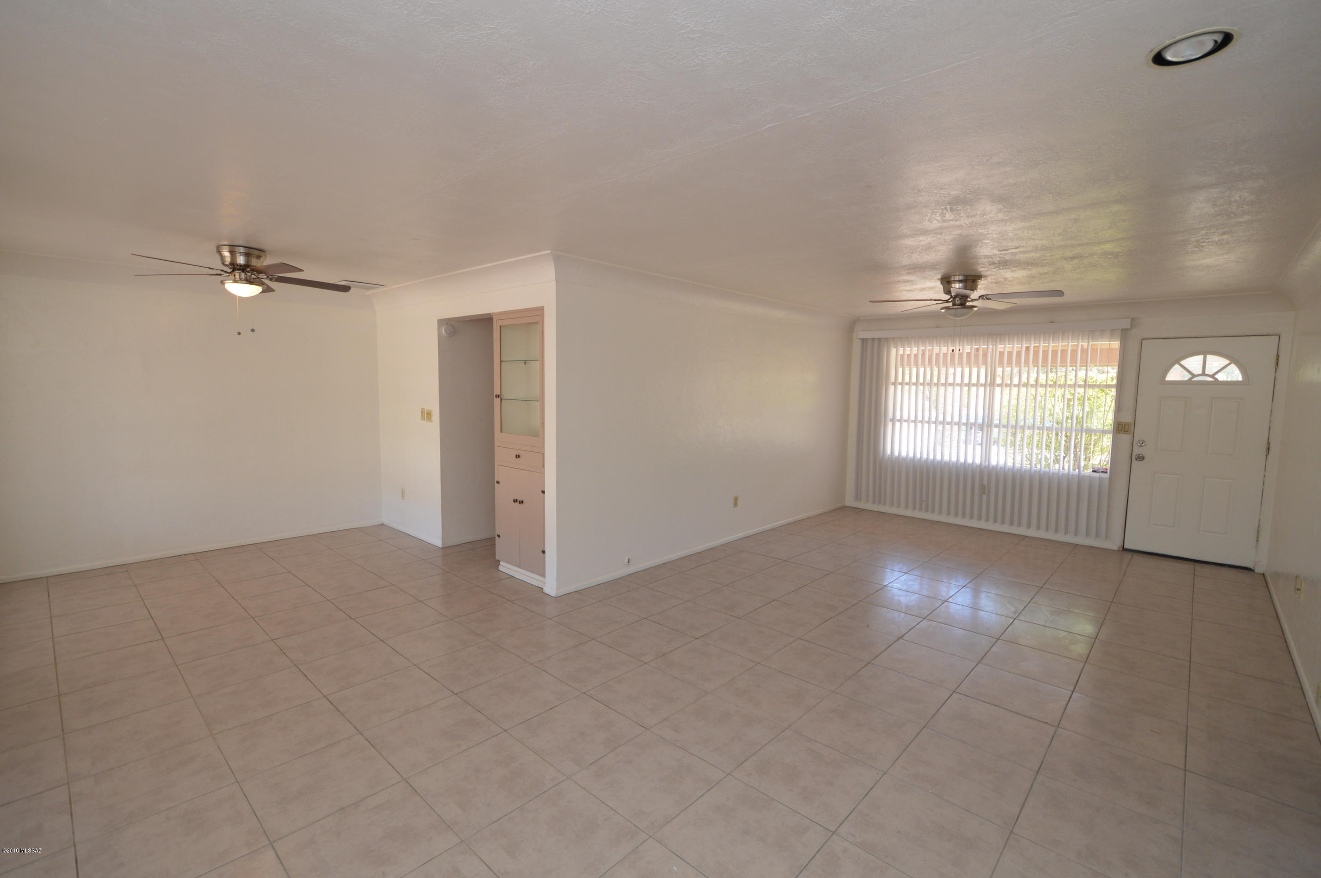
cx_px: 660
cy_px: 439
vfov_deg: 77.2
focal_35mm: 15
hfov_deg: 100.4
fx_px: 550
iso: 400
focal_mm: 10
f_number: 4.5
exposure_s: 1/80
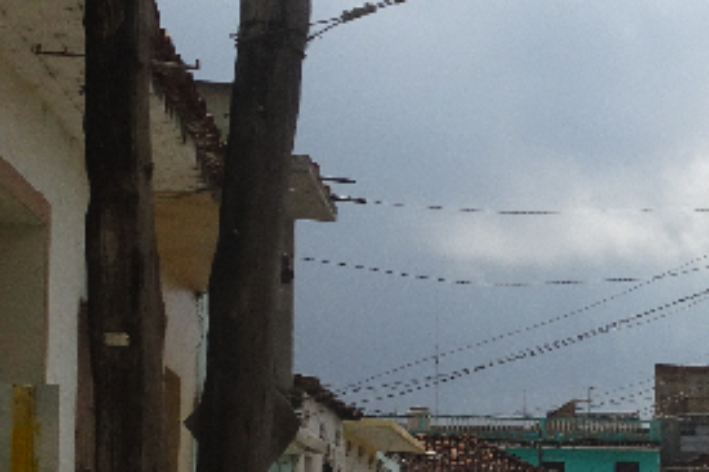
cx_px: 954
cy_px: 490
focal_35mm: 109
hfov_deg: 17.5
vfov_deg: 12.4
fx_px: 2145
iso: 80
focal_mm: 6.17
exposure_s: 1/1250
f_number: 4
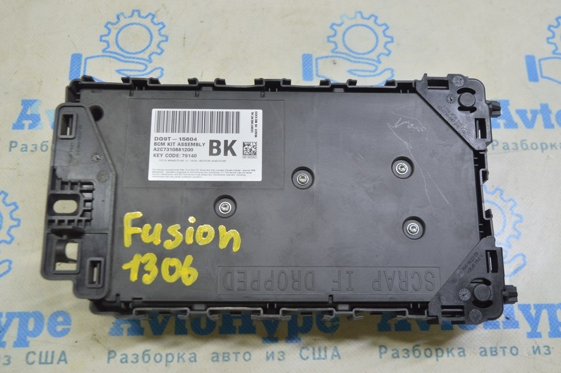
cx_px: 280
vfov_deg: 34.2
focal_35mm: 39
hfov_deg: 49.6
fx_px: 607
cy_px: 186
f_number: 5.6
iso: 400
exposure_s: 1/25
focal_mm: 26
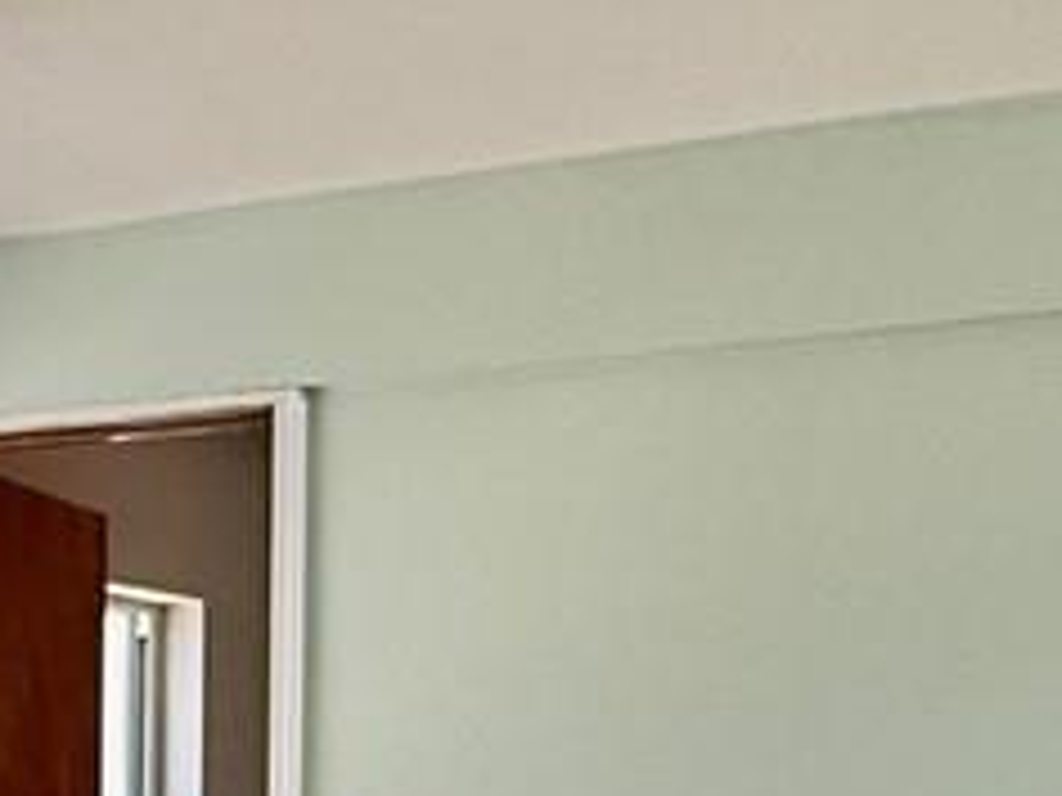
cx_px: 22
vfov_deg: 14.7
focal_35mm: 95
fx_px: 2915
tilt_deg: -4.2
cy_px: 1111
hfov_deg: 20.1
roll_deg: -0.7
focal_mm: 2.22
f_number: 2.2
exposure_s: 1/137
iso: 64
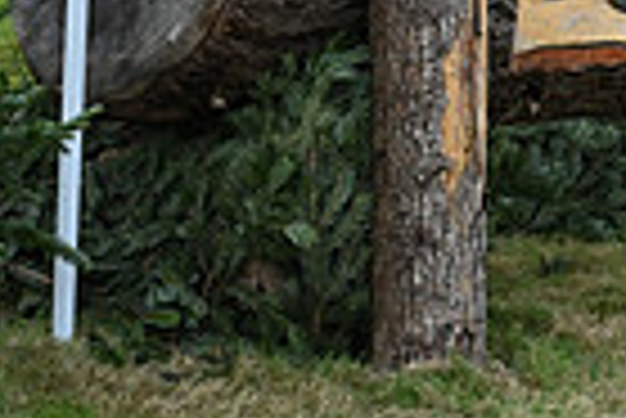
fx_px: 3621
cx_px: 1126
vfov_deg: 6.5
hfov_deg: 9.4
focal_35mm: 208
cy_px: -321
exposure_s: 1/1250
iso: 720
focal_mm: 50
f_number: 5.6
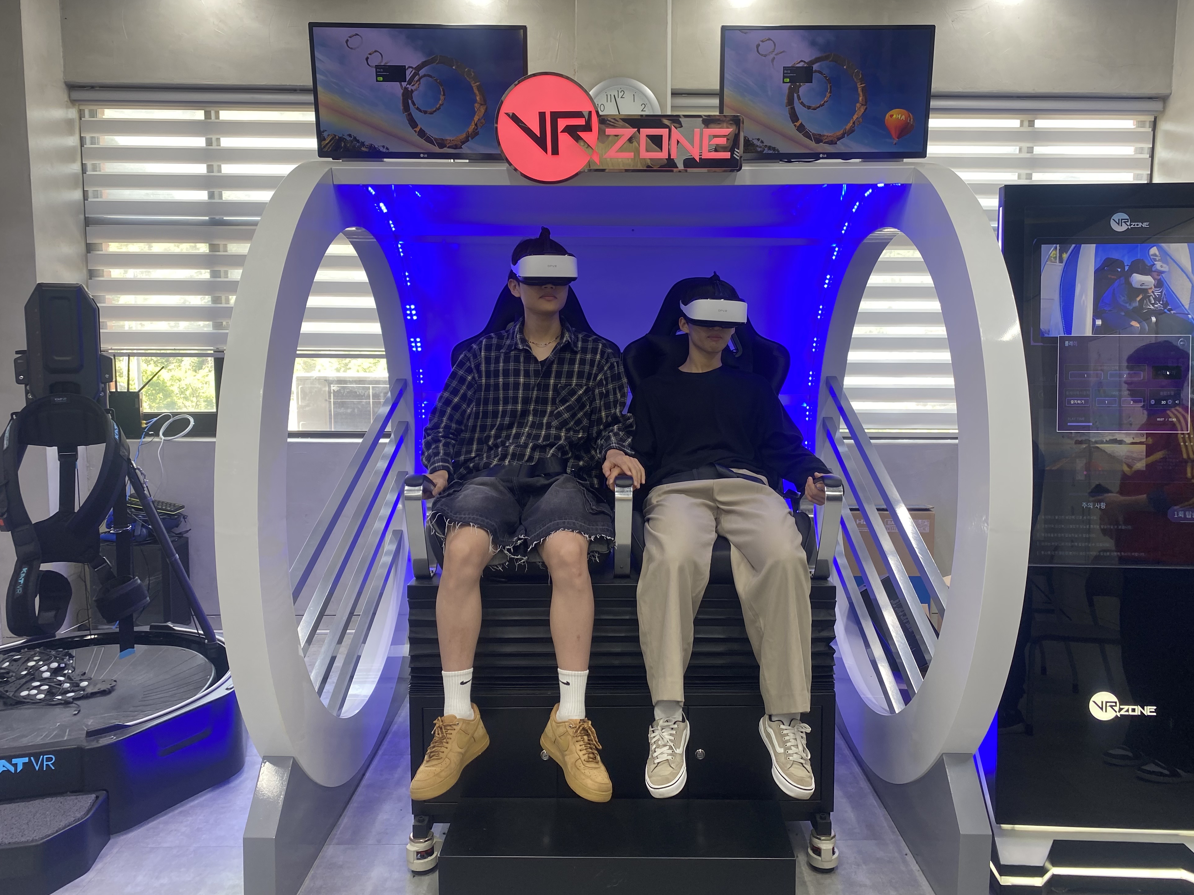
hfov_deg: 65.3
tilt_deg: -5.4
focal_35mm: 27
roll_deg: -0.5
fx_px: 931
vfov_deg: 51.3
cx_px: 617
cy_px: 436
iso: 80
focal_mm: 4.25
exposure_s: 1/120
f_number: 1.8
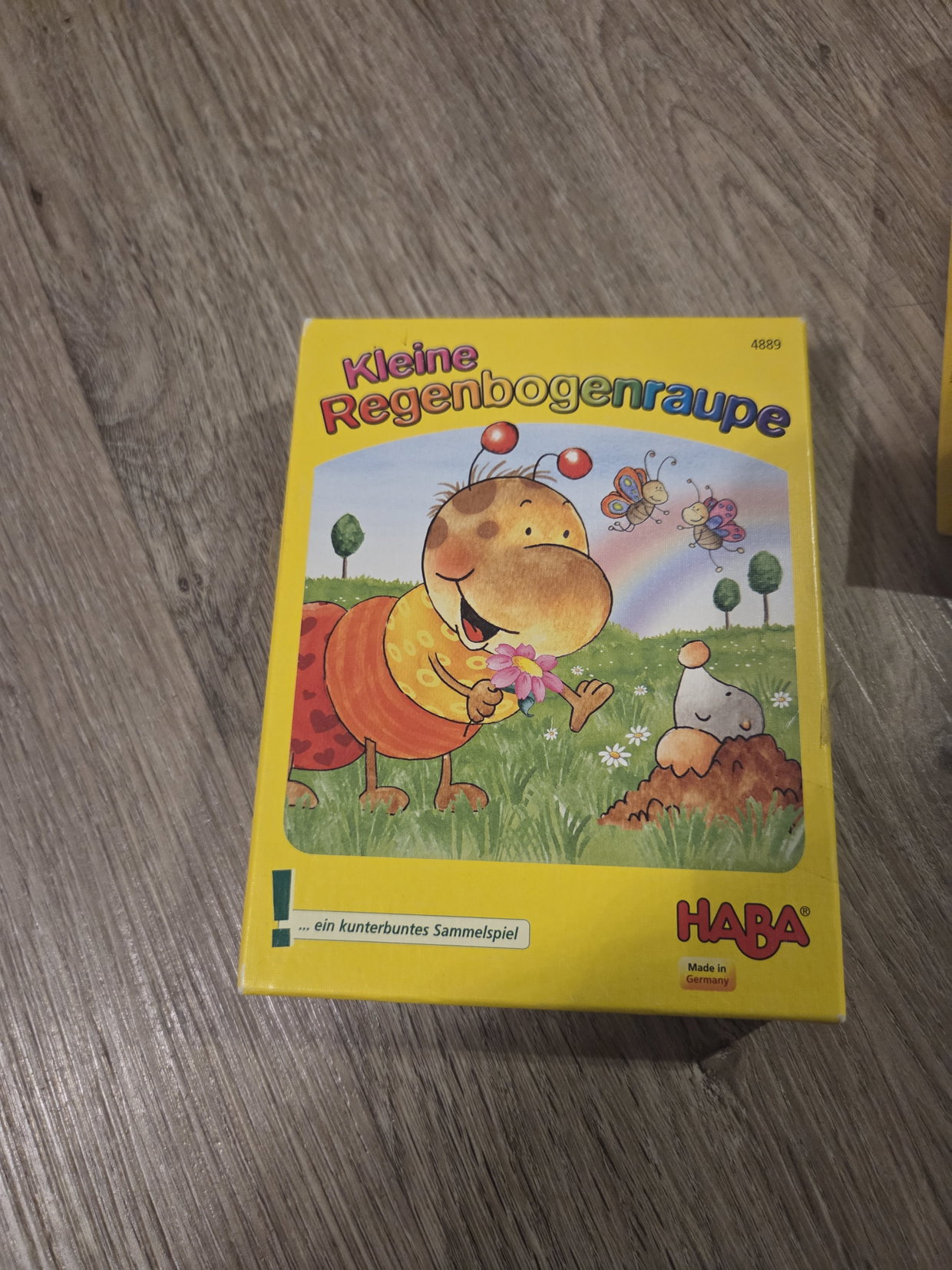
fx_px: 843
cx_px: 476
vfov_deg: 73.9
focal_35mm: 23
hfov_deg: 58.9
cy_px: 635
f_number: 1.8
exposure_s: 1/100
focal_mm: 5.4
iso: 1250
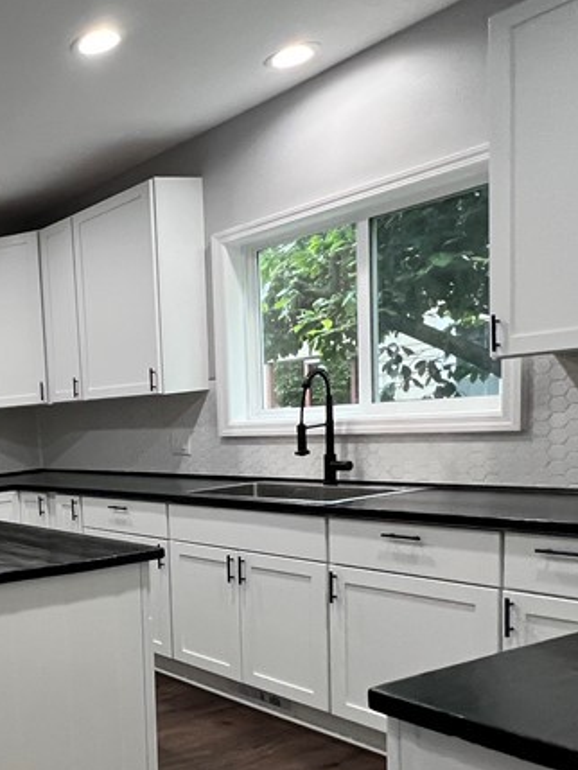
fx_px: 690
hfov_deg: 32.5
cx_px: -194
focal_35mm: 31
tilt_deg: -6.1
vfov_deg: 57.2
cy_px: 504
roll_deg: +5.0
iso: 200
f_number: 1.8
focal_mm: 1.57
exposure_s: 1/120
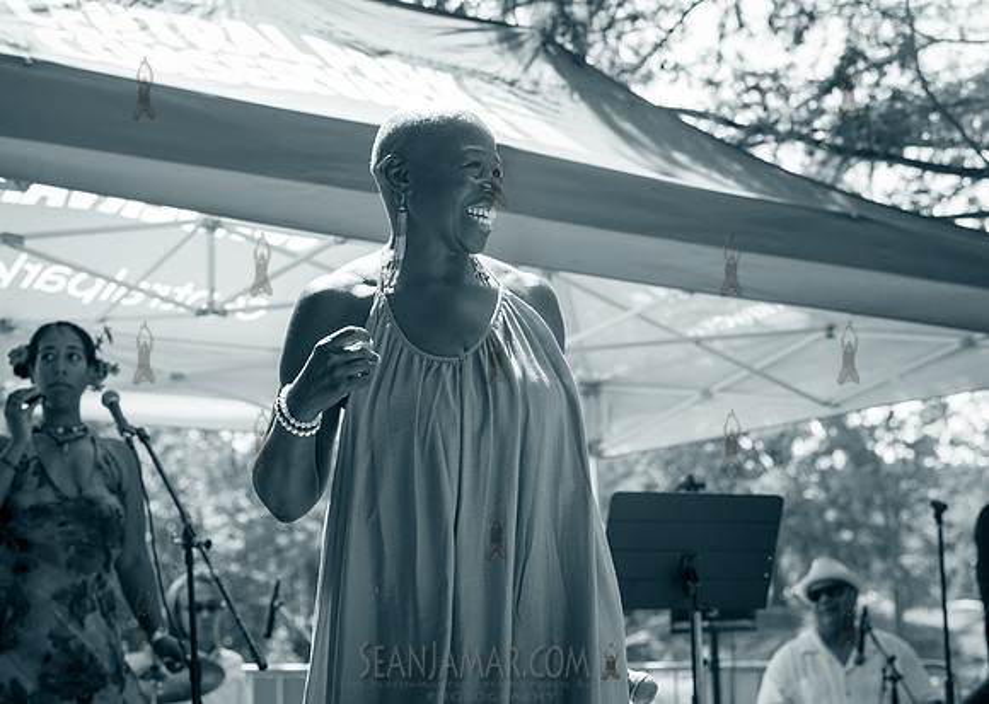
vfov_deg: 18.5
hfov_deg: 25.8
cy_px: 314
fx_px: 2162
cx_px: 511
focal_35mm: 77
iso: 640
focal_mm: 61
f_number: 4.5
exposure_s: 1/1000
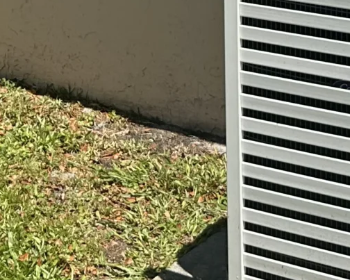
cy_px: -303
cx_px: 53
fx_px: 1232
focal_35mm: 119
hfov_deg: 16.0
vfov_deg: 11.5
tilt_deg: +2.8
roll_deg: +0.2
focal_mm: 6.9
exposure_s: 1/2660
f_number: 1.8
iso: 80
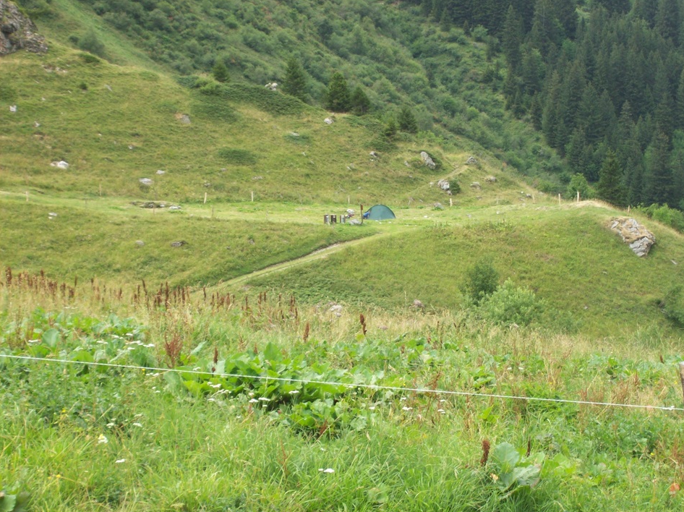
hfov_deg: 21.3
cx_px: 360
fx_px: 1817
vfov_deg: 16.0
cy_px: 256
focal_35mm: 92
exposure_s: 1/159
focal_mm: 14.3
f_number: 4.3
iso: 80
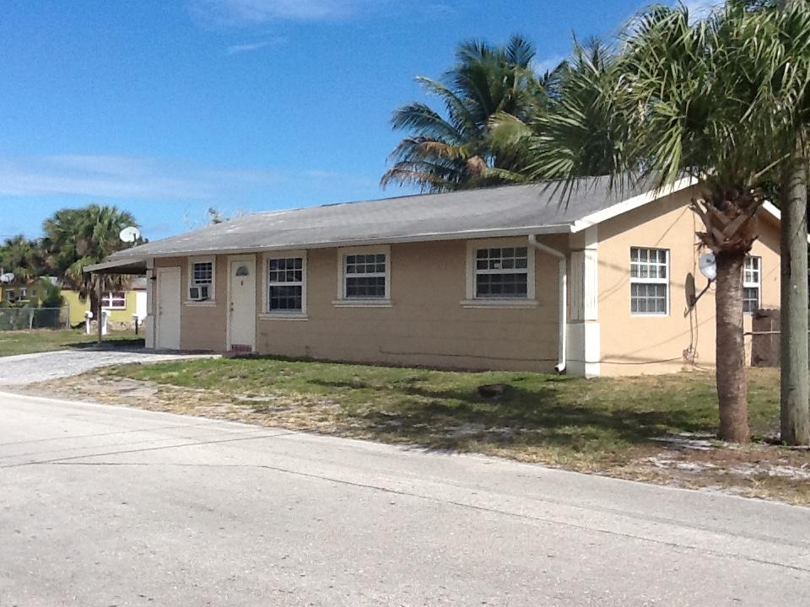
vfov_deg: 32.9
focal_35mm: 44
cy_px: 304
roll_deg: +0.8
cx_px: 405
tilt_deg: -0.3
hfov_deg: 42.9
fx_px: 1030
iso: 40
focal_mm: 2.03
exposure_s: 1/2058
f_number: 2.4
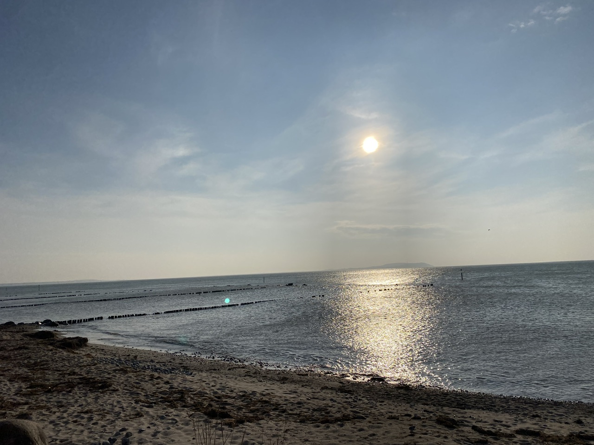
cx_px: 297
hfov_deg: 67.3
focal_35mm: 26
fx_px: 446
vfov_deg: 53.1
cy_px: 222
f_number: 1.8
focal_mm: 4.25
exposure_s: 1/28571
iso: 40
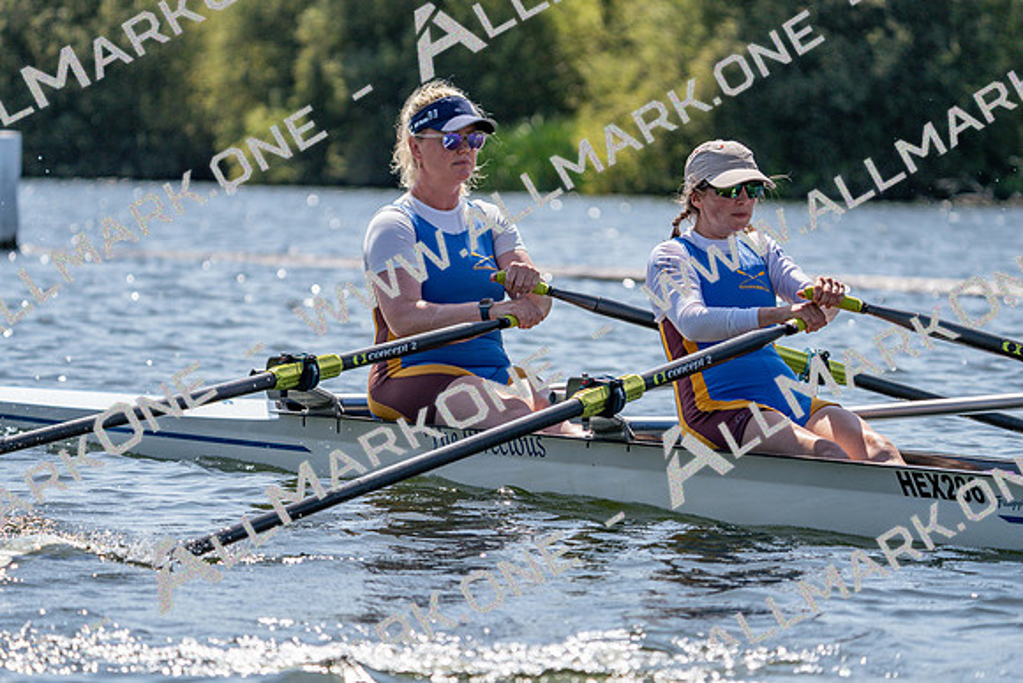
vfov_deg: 6.9
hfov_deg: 10.3
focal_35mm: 200
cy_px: 342
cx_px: 512
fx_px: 5684
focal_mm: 200
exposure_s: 1/2000
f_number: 5.6
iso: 250
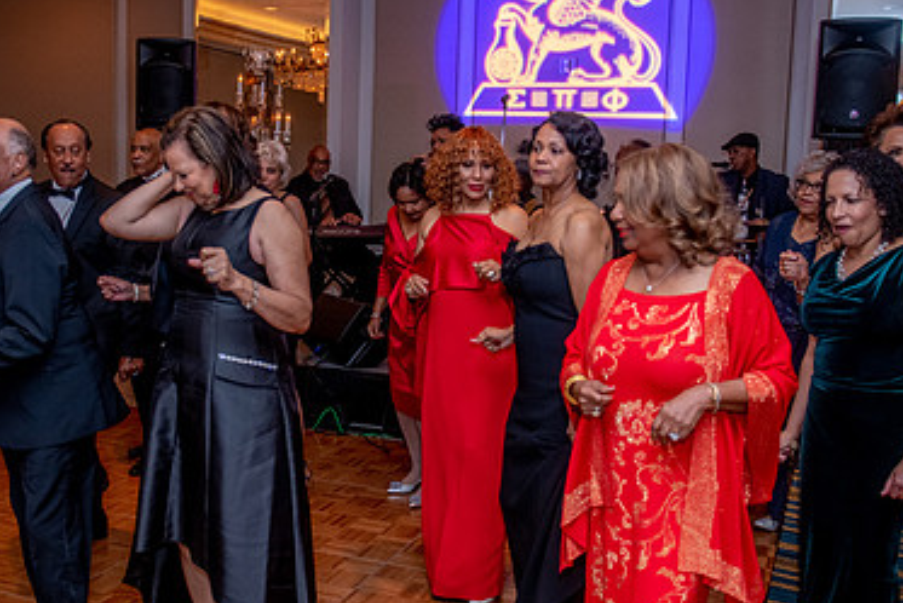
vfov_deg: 31.9
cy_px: 309
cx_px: 353
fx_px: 1054
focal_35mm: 42
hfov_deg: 46.1
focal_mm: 27
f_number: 3.2
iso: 1000
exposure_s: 1/60
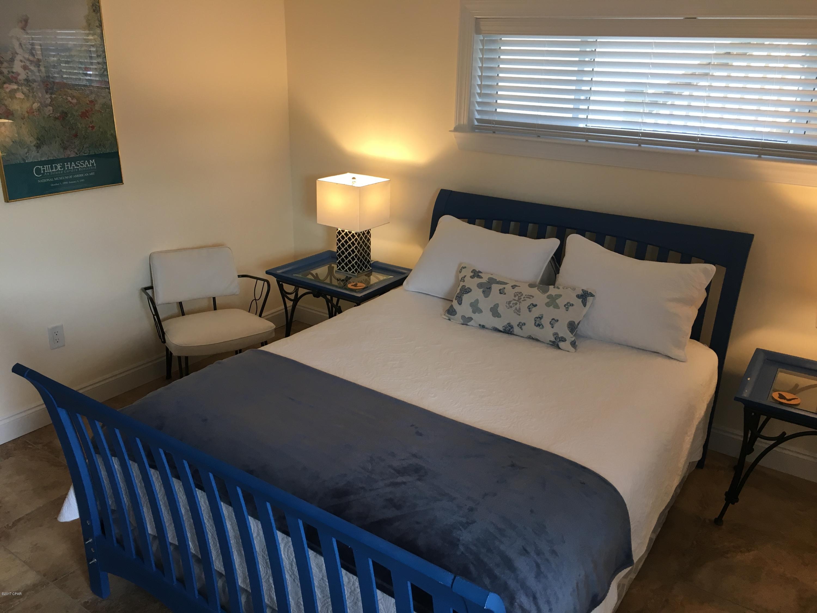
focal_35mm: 29
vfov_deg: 48.2
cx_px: 408
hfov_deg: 61.7
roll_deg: -1.3
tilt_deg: -19.4
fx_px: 684
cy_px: 306
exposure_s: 1/30
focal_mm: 4.15
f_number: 2.2
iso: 50
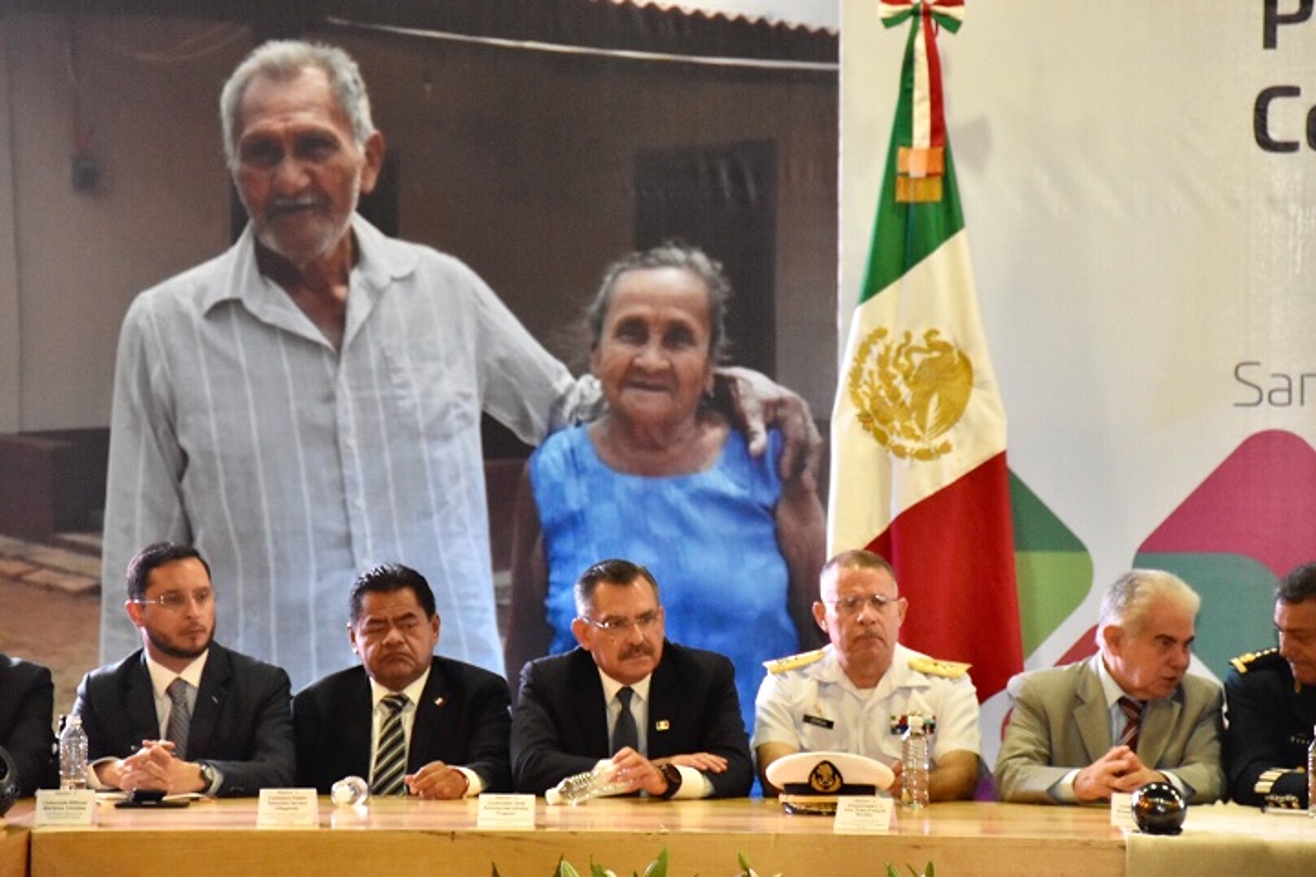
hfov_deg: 9.1
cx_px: 658
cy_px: 438
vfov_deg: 6.1
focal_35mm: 225
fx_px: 8224
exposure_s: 1/50
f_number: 5.6
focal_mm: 150
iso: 3200
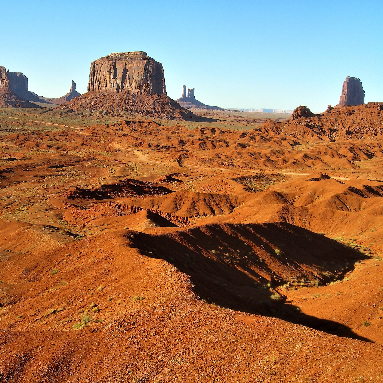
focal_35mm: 45
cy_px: 192
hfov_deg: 37.2
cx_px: 134
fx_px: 563
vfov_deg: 37.6
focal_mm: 7.9
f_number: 4
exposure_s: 1/400
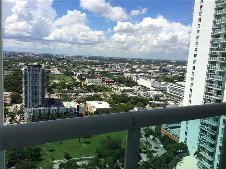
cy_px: 84
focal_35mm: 30
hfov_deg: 60.0
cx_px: 113
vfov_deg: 46.8
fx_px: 196
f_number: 2.2
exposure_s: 1/3165
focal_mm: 4.12
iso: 40
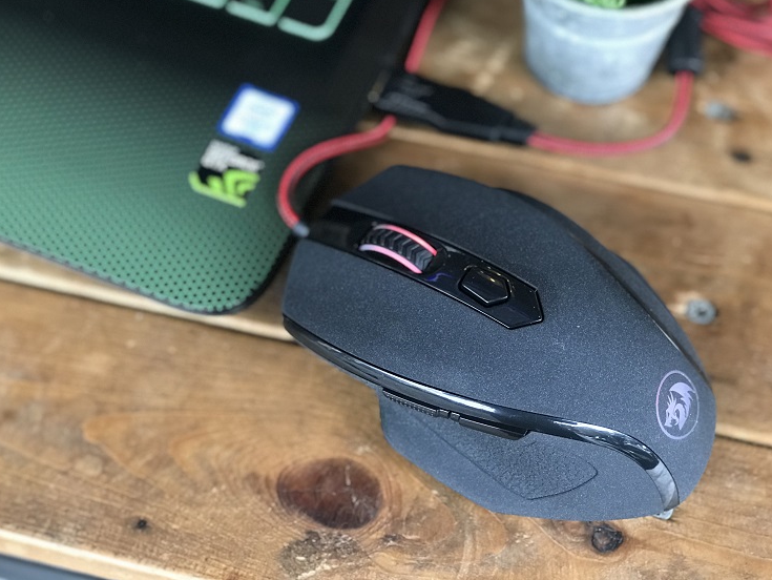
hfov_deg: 31.2
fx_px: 1383
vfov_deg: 23.7
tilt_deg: -59.4
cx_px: 375
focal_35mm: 62
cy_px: 267
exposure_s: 1/50
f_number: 2.8
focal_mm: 6.6
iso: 160
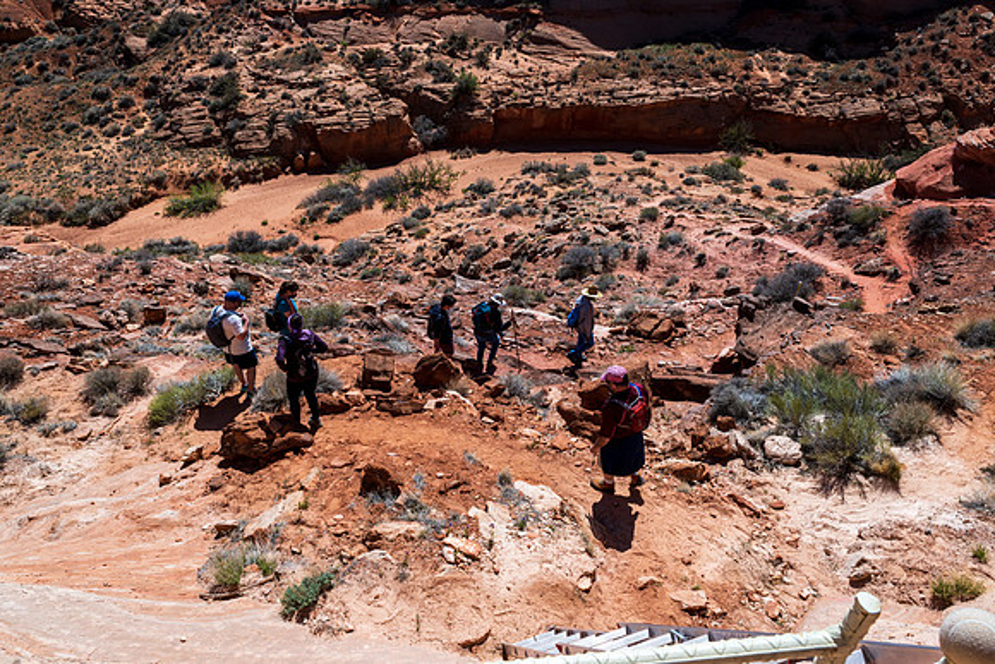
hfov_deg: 73.7
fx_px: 663
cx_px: 498
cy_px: 332
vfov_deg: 53.2
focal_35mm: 24
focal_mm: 24
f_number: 16
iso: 640
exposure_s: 1/500
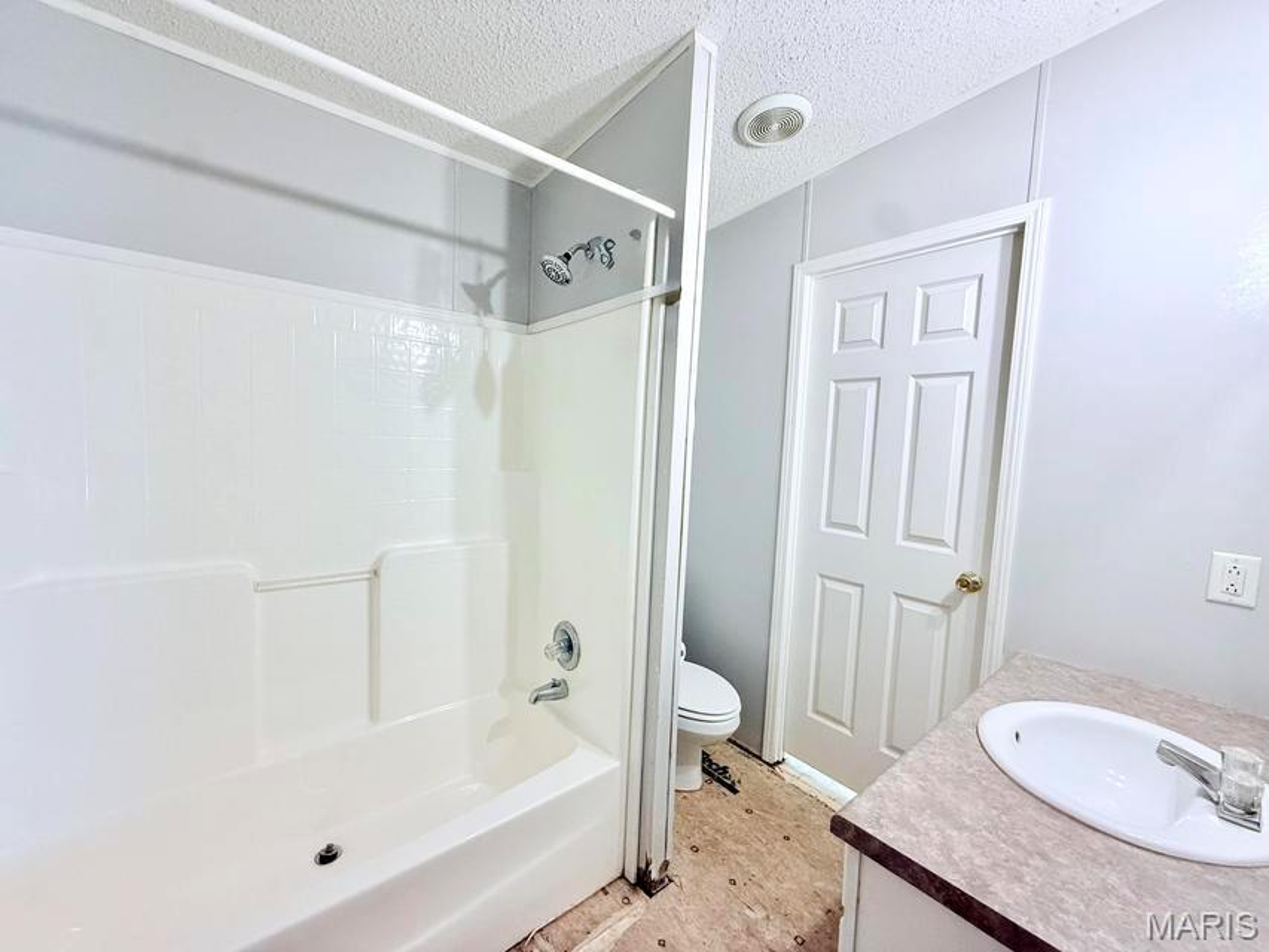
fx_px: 513
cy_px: 476
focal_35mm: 14
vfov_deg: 85.7
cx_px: 634
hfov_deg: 102.1
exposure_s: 1/60
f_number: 2.2
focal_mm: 2.22
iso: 320
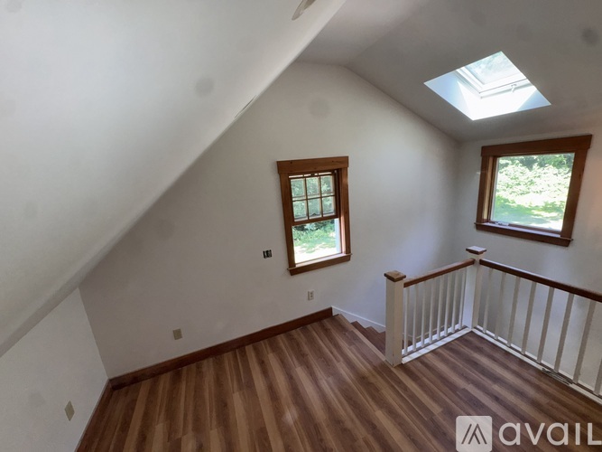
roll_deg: +4.1
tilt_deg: -13.6
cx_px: 301
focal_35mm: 14
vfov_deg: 85.7
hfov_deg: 102.1
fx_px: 243
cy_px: 226
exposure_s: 1/120
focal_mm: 2.22
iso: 125
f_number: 2.2
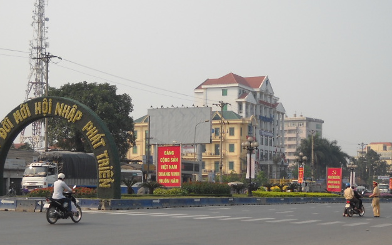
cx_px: 181
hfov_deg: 29.0
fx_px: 759
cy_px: 209
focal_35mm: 71
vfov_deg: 18.1
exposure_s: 1/201
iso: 64
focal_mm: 6.72
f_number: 5.5
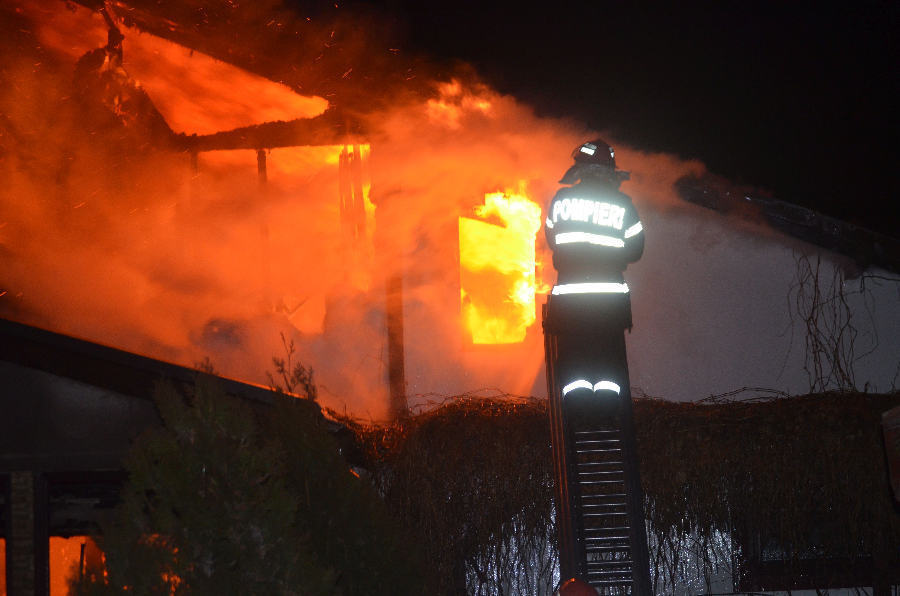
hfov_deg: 24.7
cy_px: 298
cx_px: 450
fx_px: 2058
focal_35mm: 82
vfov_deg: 16.5
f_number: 4
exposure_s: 1/60
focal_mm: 55
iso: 1100
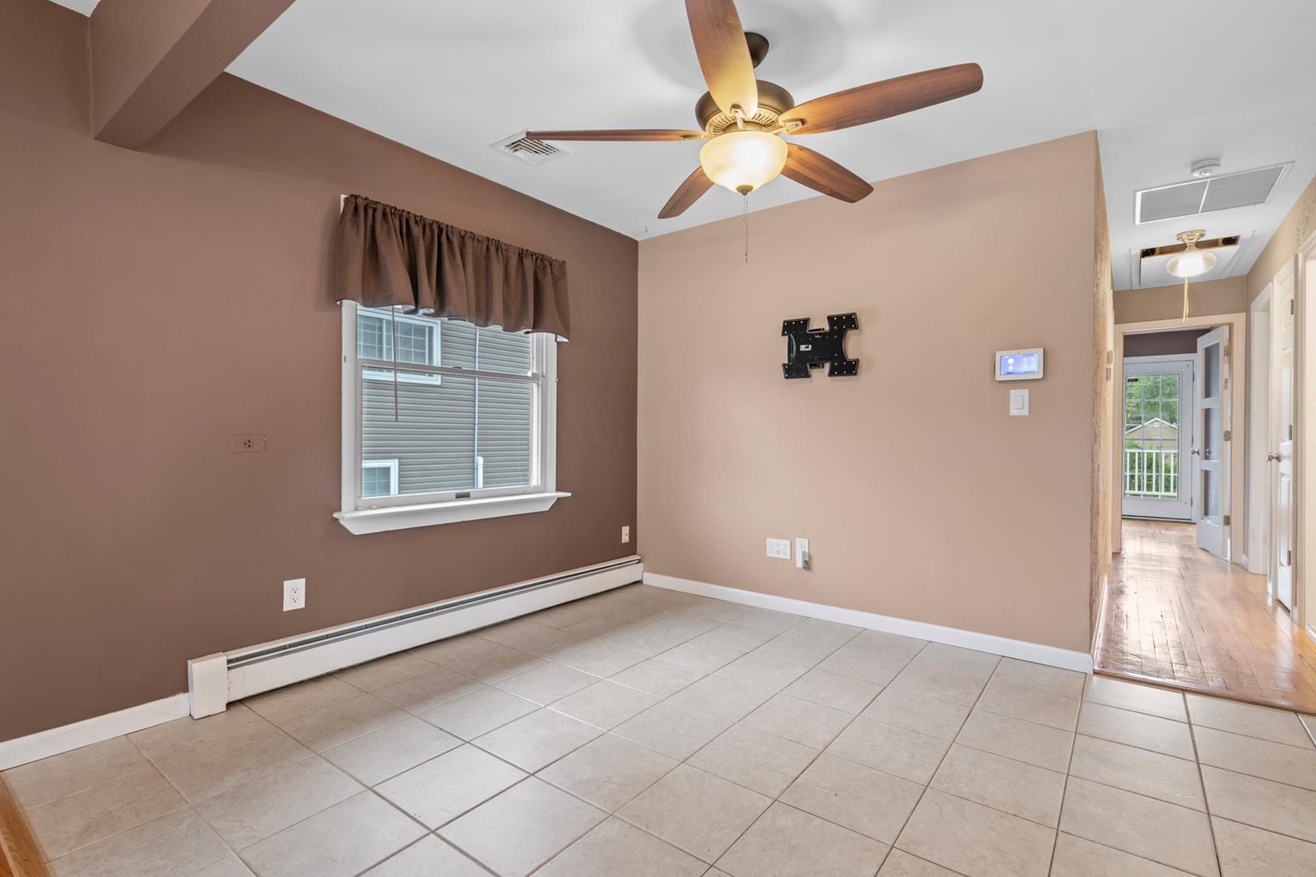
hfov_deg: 96.7
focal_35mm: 16
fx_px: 585
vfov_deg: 73.7
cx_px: 685
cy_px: 435
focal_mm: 15
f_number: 8
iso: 500
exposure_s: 1/4
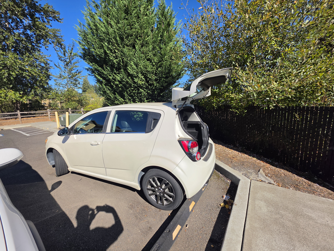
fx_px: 125
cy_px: 126
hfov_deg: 106.2
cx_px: 167
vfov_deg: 89.9
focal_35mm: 13
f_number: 1.9
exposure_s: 1/2099
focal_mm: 2.2
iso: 32
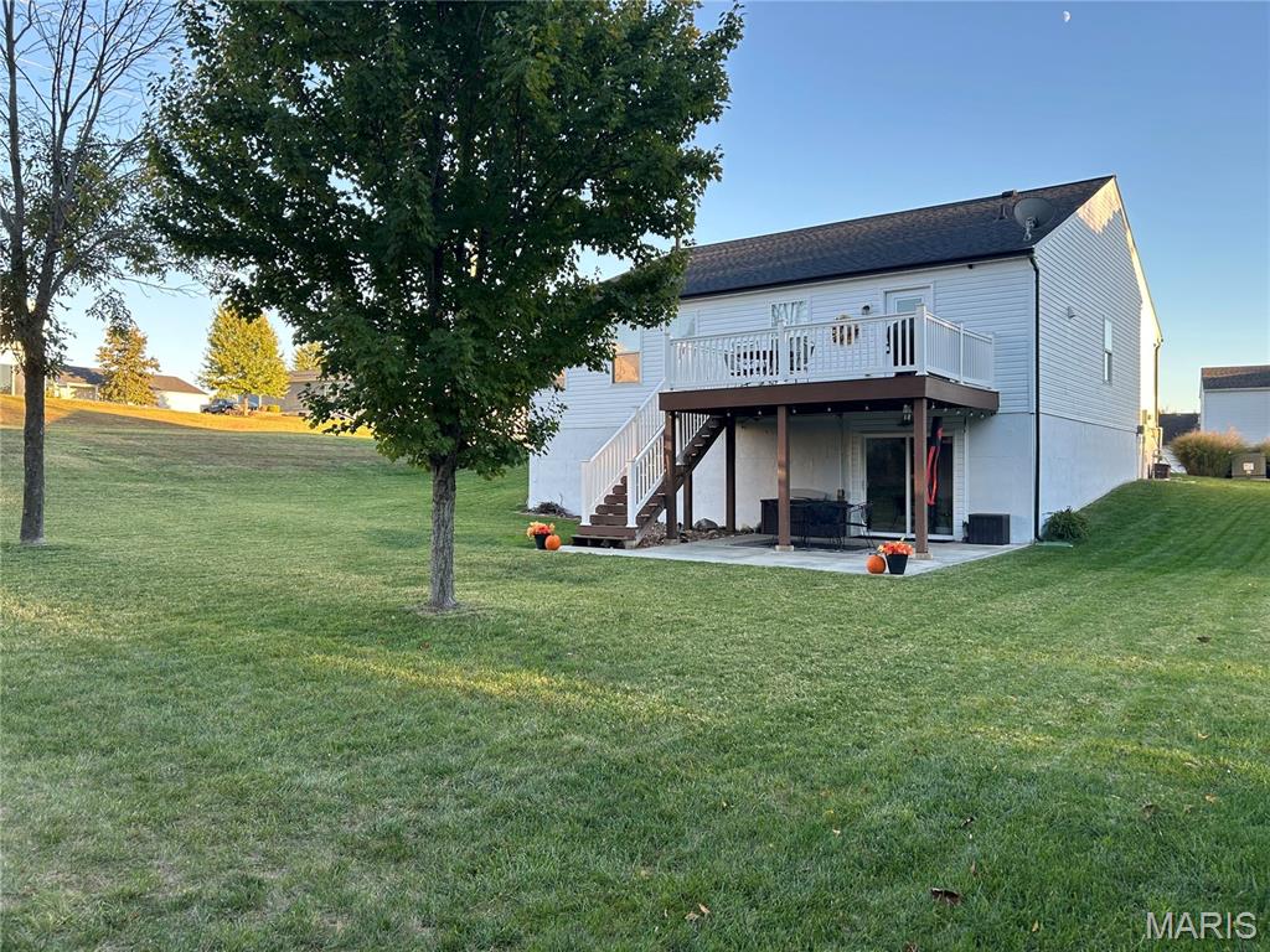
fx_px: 954
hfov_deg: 67.3
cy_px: 476
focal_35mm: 26
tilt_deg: +0.9
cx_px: 635
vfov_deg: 53.1
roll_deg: +0.2
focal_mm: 5.7
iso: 50
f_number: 1.5
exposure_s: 1/342
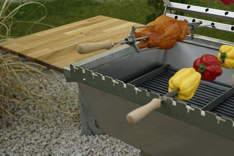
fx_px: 396
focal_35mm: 61
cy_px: 30
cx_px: 174
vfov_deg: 21.9
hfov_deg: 32.3
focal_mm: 36
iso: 100
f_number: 3.5
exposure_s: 1/250
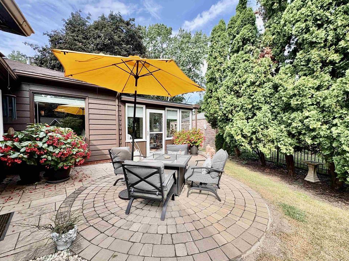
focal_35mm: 15
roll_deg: +1.1
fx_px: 151
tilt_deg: -1.4
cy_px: 134
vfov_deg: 81.7
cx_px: 174
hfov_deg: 98.2
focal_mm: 2.22
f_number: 2.2
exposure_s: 1/522
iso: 50
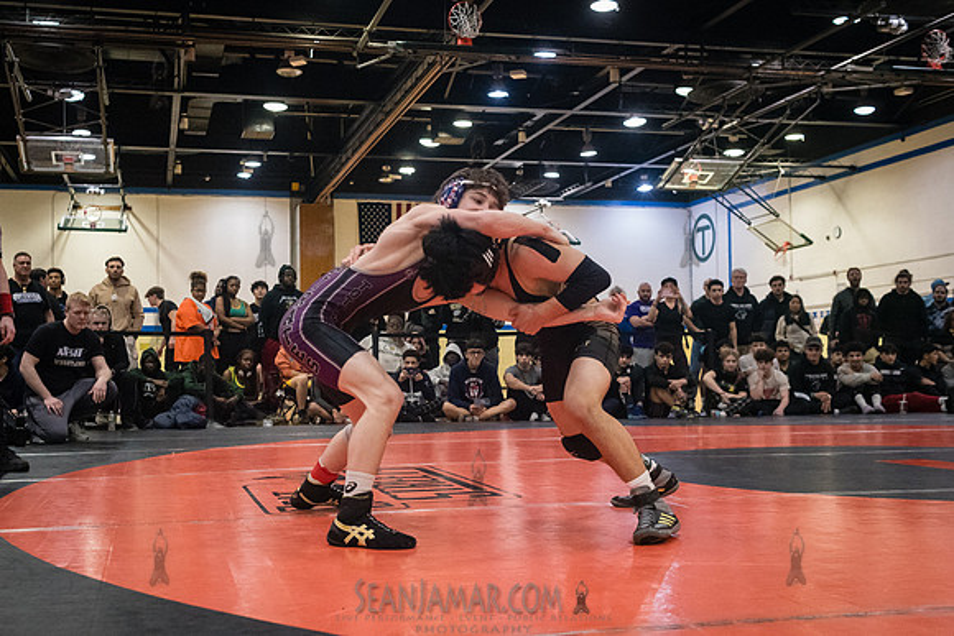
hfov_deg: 47.1
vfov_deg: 32.5
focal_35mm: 41
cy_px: 312
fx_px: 1093
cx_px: 428
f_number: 4
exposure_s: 1/400
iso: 8000
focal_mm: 35
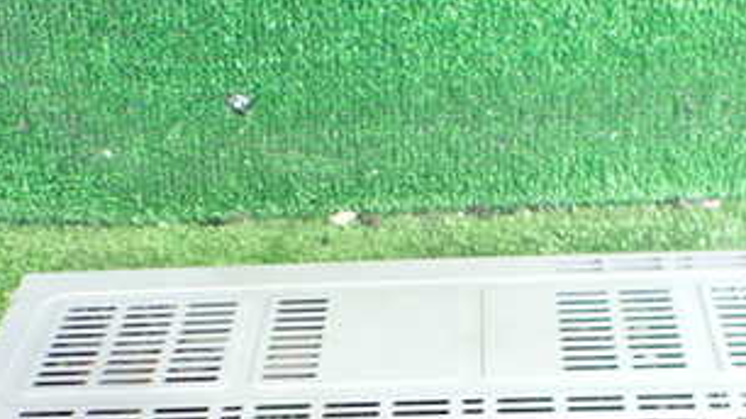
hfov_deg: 32.7
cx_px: 449
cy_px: 487
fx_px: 1266
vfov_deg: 18.0
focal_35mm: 64
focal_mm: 5.4
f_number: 2.3
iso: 800
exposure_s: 1/50
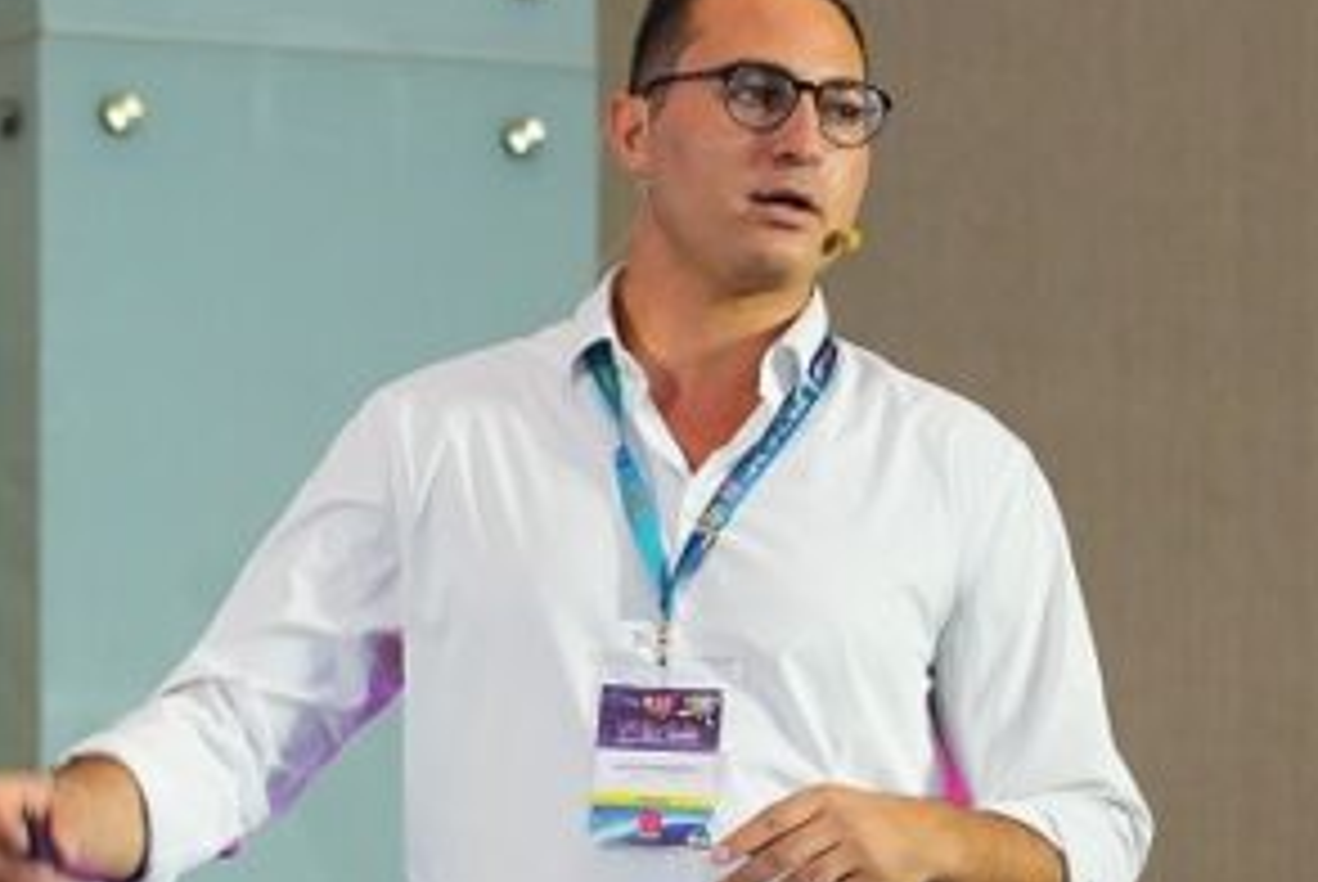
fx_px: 18800
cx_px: 342
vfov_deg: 2.7
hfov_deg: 4.0
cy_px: 1150
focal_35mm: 513
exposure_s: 1/200
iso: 2000
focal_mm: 147
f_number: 4
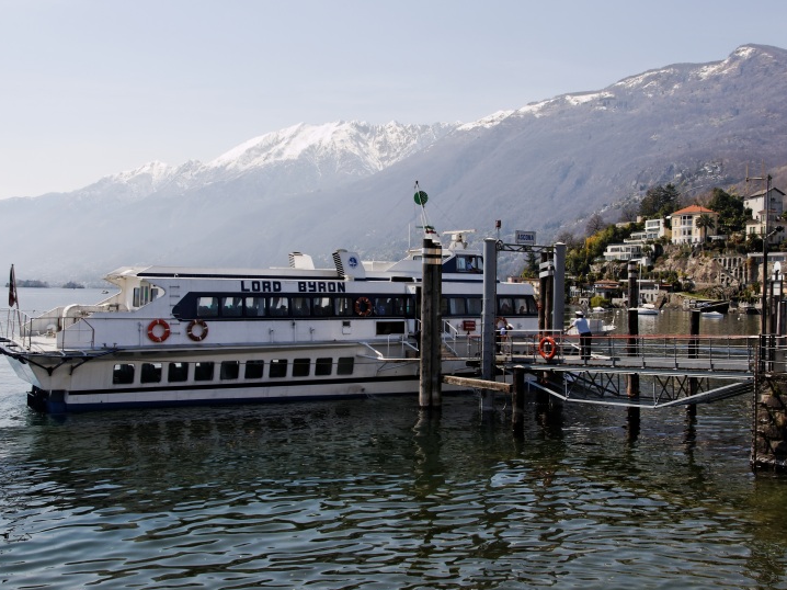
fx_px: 841
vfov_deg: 38.6
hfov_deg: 50.1
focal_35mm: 37
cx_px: 376
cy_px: 266
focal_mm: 18
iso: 200
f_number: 14
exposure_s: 1/160
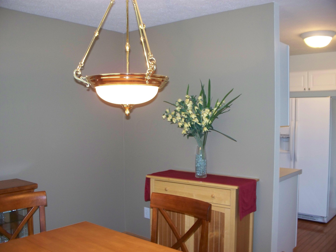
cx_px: 168
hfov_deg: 51.4
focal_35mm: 36
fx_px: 349
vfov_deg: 39.7
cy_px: 126
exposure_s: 1/30
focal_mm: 7.54
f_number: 2.8
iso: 200
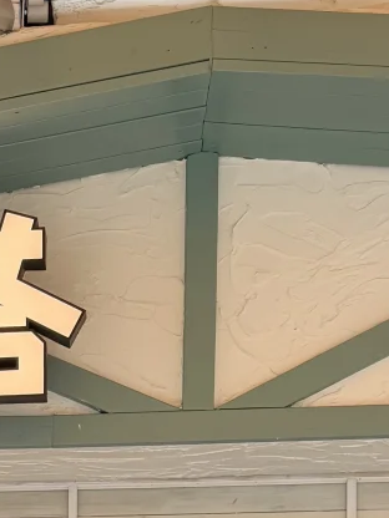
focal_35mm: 83
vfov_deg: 20.3
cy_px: 776
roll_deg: -0.1
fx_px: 1244
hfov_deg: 17.2
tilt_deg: +3.3
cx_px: -36
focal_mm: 6.76
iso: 100
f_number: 1.78
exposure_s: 1/351
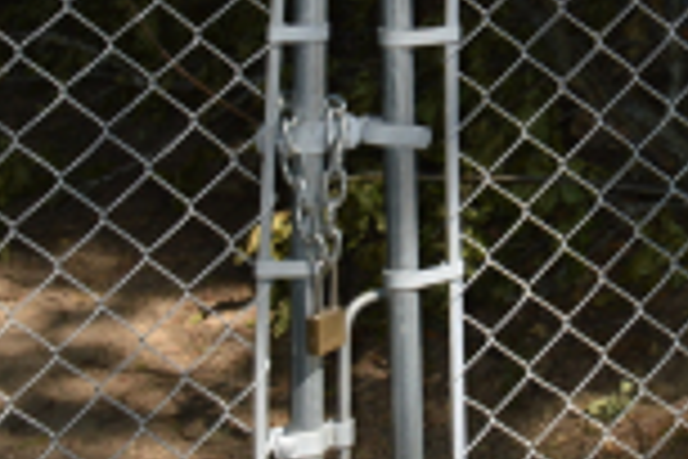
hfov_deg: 13.8
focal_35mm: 133
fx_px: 2542
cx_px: 1219
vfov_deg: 9.4
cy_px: -585
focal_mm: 18
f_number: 8
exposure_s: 1/200
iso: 100
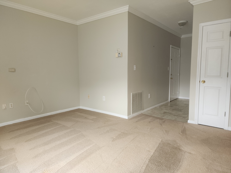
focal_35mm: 23
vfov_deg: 58.9
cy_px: 86
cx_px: 116
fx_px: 153
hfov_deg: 73.9
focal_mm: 6.4
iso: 200
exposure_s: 1/120
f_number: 1.8
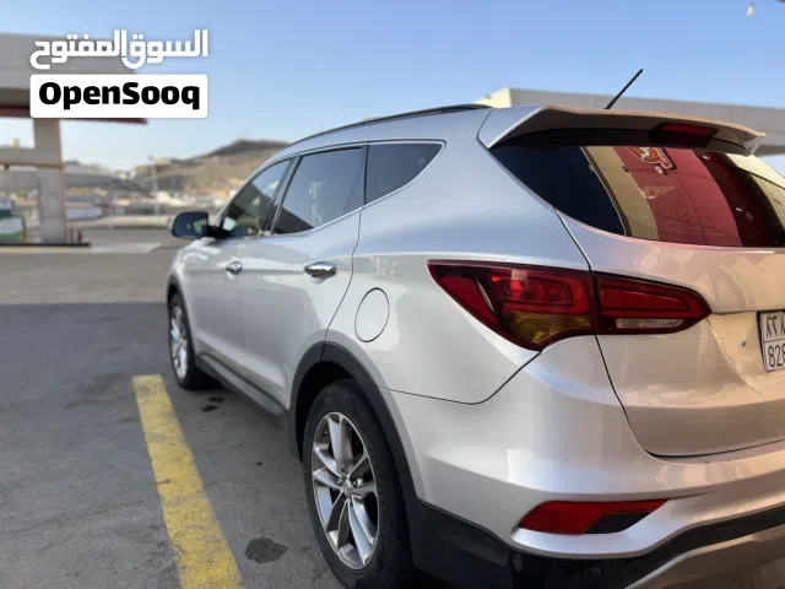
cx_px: 392
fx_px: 590
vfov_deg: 53.1
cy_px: 294
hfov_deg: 67.3
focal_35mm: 26
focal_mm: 5.7
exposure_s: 1/1972
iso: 50
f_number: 1.5
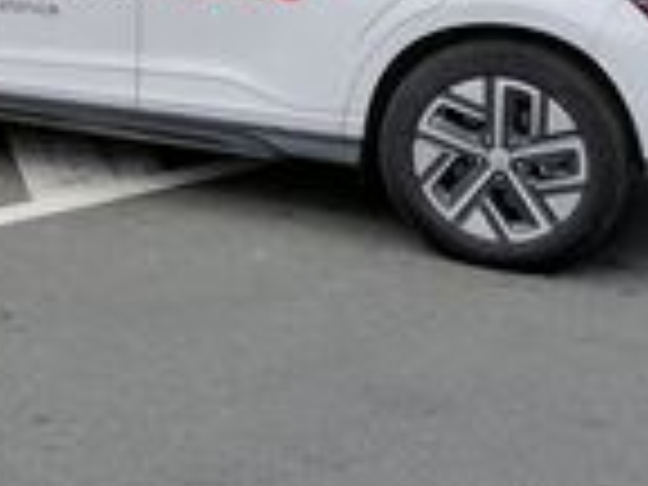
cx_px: -194
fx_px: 2097
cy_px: -189
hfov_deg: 16.6
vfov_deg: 12.7
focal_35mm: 112
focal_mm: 5.3
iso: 50
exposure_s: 1/1140
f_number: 1.8
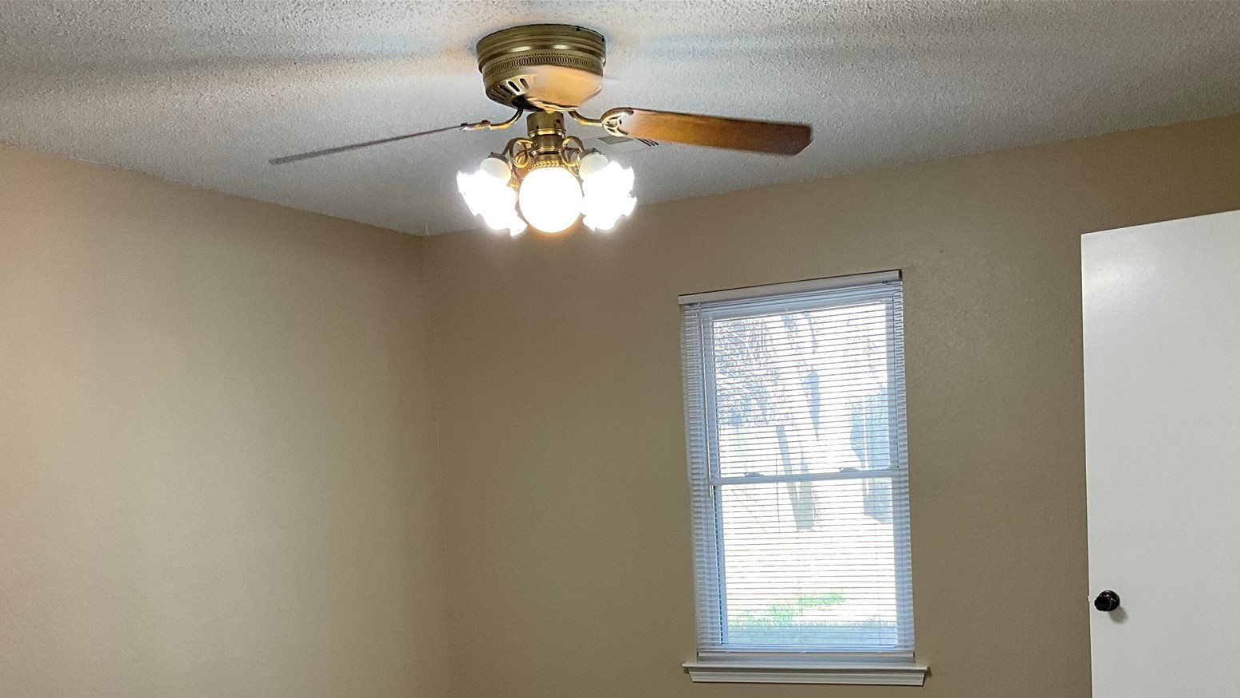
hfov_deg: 51.6
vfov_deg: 29.6
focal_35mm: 39
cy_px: 574
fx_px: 1282
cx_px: 639
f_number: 1.8
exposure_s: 1/60
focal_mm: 3
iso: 64
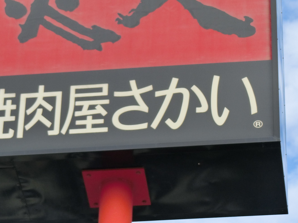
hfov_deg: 9.2
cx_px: 103
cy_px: 52
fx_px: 1860
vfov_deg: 6.9
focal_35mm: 216
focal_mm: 22.1
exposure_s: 1/320
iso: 80
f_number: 5.7
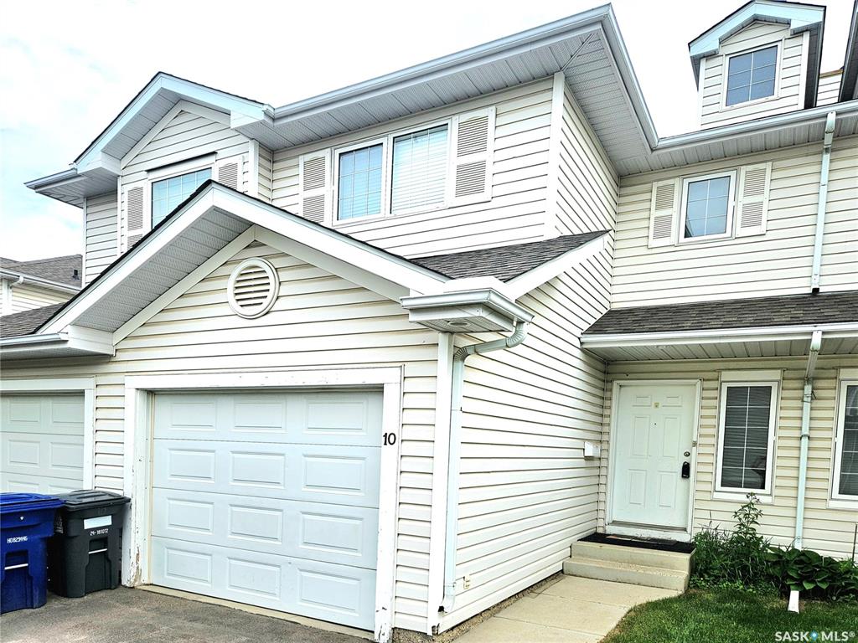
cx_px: 429
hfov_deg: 73.9
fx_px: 570
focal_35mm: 23
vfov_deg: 58.9
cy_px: 322
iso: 25
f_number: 1.8
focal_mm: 5.4
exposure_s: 1/2500
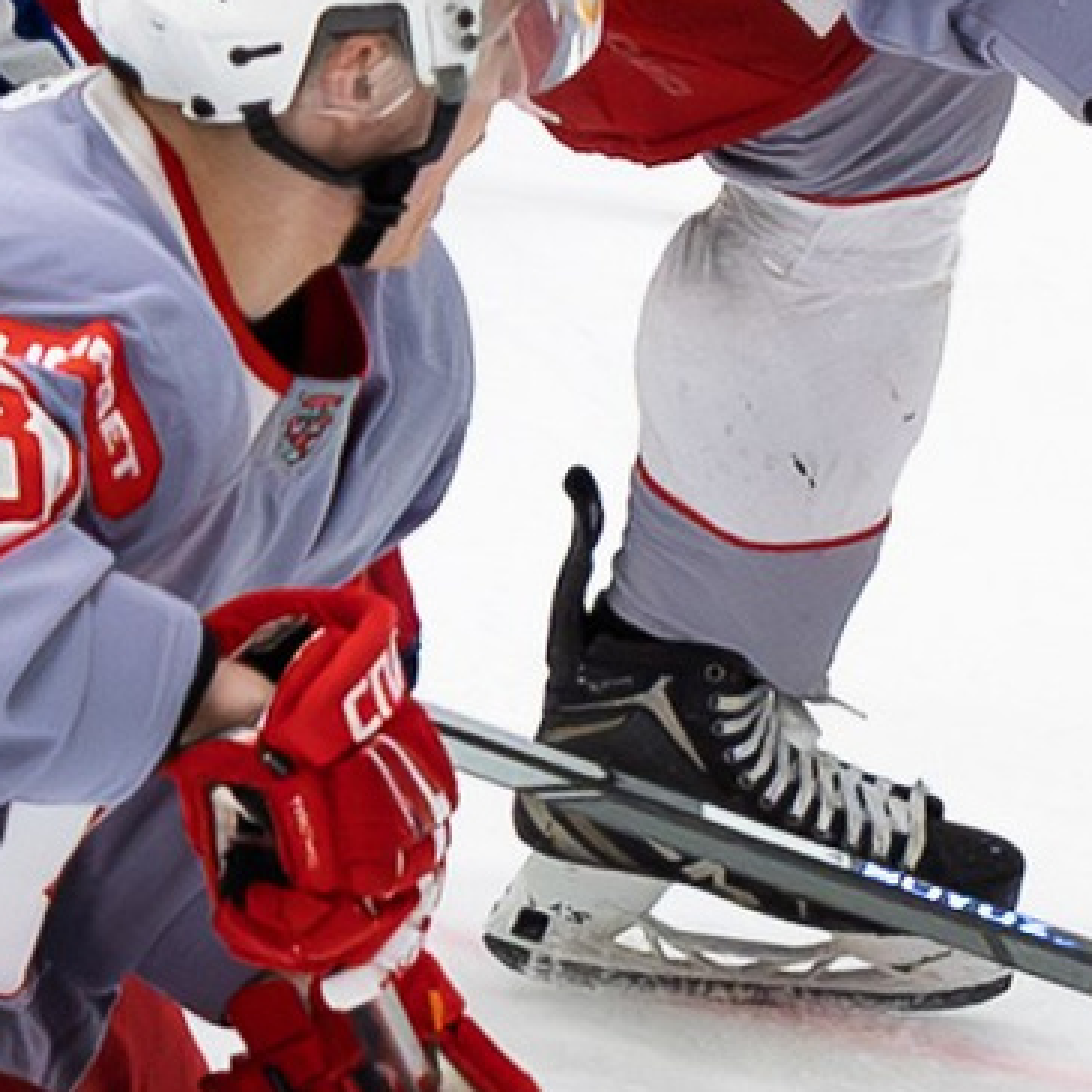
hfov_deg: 1.1
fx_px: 55320
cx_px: 474
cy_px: 480
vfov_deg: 1.1
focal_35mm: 1550
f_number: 4
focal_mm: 120
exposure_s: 1/1000
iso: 1600
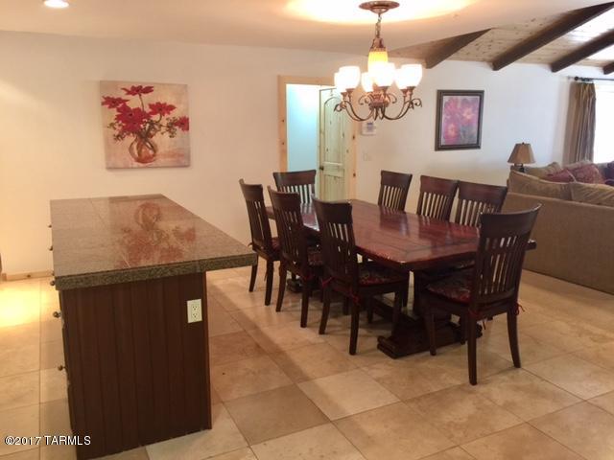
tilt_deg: -12.2
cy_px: 230
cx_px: 307
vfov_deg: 48.2
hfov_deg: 61.7
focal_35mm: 29
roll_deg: +1.2
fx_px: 514
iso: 80
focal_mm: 4.15
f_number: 2.2
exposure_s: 1/15
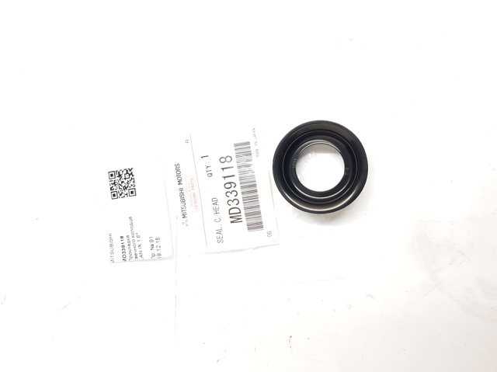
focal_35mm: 26
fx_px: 373
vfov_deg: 53.0
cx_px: 248
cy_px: 186
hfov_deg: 67.3
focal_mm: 4.2
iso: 100
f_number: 1.7
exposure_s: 1/50
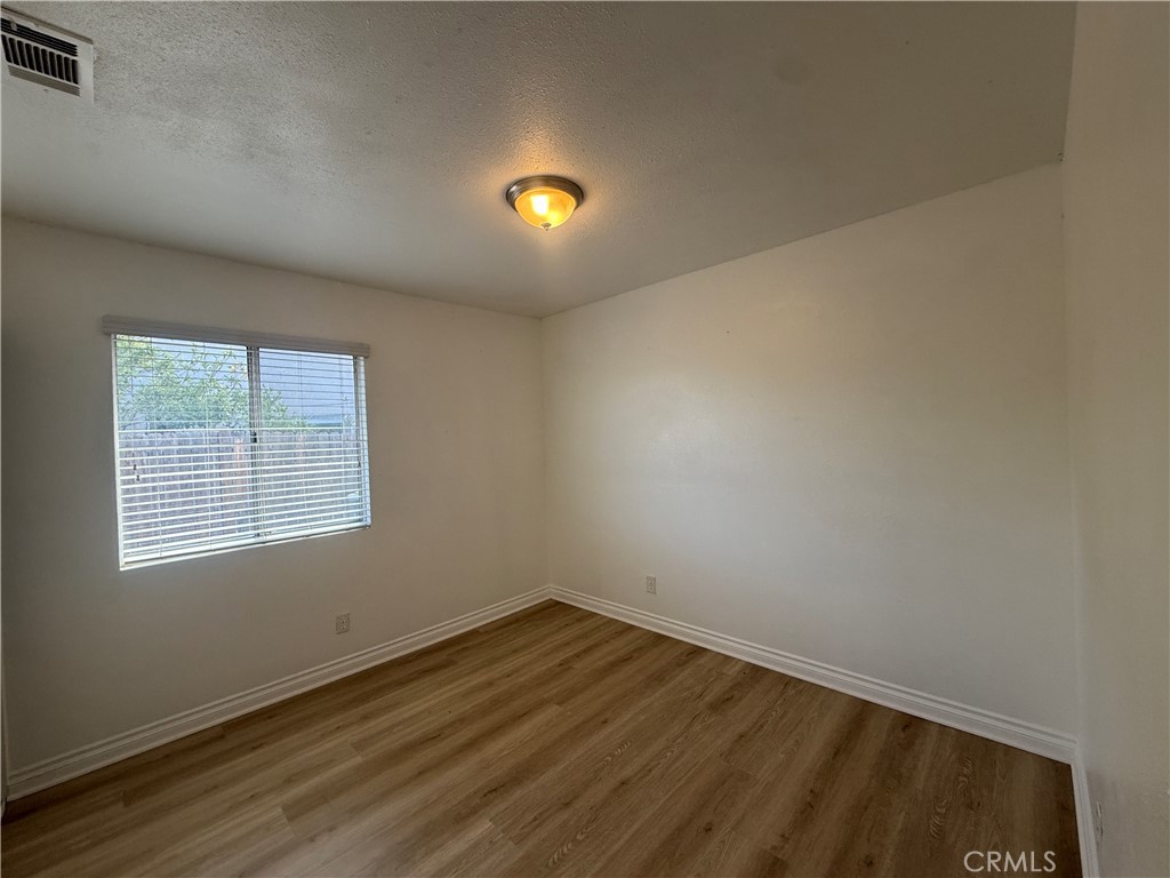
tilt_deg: -0.6
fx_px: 473
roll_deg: +1.8
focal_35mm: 14
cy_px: 439
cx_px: 585
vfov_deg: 85.7
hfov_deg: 102.1
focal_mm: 2.22
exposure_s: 1/120
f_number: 2.2
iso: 100
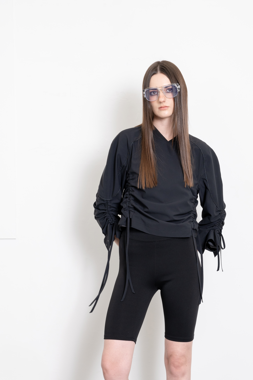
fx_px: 791
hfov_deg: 18.2
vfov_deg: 26.8
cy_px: 257
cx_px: 155
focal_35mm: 75
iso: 250
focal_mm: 51
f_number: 6.3
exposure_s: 1/125
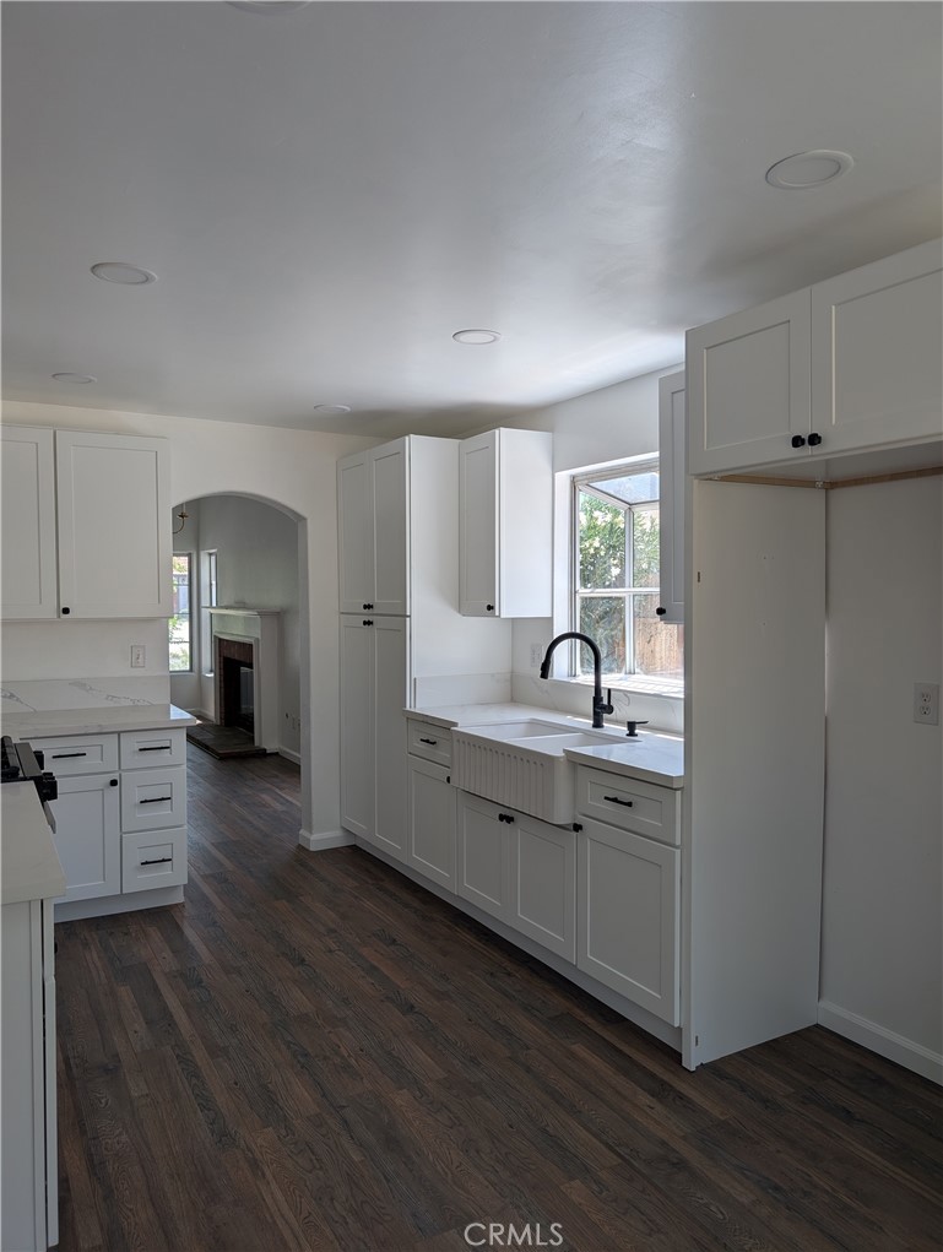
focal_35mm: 24
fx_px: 869
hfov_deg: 56.9
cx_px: 472
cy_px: 626
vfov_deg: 71.5
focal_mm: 6.9
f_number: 1.68
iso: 21
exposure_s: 1/284
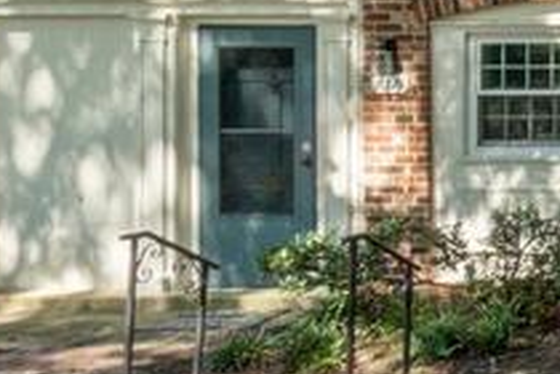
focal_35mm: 73
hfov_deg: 15.4
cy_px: -108
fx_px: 1135
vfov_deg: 17.5
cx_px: 1331
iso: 200
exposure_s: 1/15
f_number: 22
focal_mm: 10
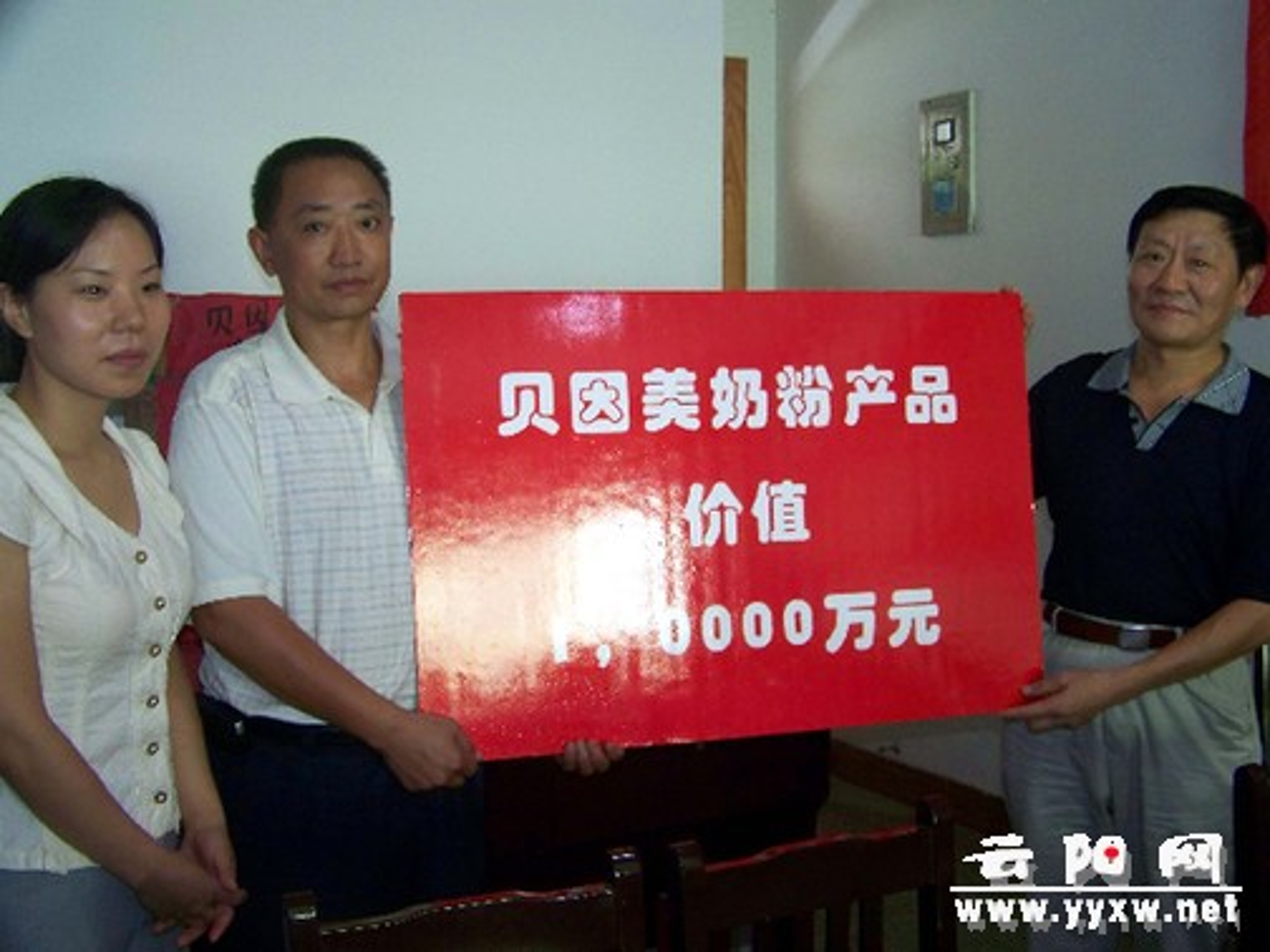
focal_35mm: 43
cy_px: 476
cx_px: 635
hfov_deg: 43.9
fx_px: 1578
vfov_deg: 33.6
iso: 200
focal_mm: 6.75
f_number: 2.8
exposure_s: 1/30
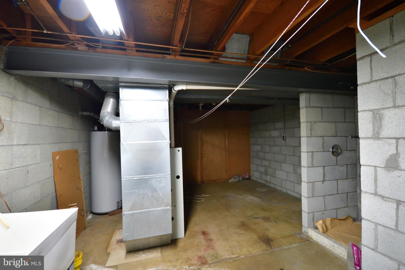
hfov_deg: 100.4
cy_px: 135
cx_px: 202
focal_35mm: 15
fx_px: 169
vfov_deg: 77.3
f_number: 5
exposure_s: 1/60
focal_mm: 10
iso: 2000
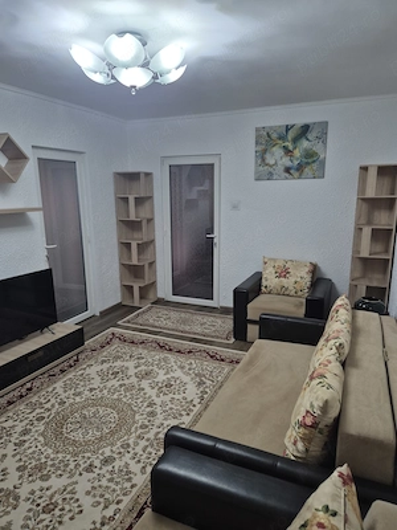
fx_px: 352
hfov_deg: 58.9
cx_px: 198
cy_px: 265
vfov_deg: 73.9
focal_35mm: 23
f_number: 1.8
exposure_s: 1/100
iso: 160
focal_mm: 5.4
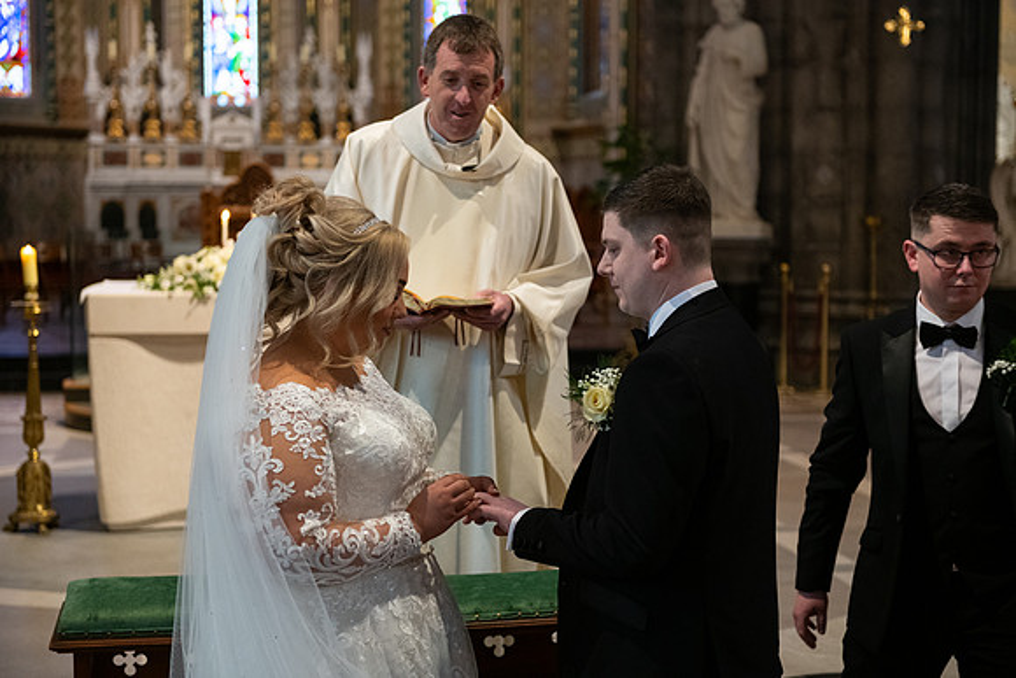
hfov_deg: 30.5
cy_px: 339
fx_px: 1863
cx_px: 508
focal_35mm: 66
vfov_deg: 20.6
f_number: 3.5
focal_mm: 66
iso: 1250
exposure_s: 1/160
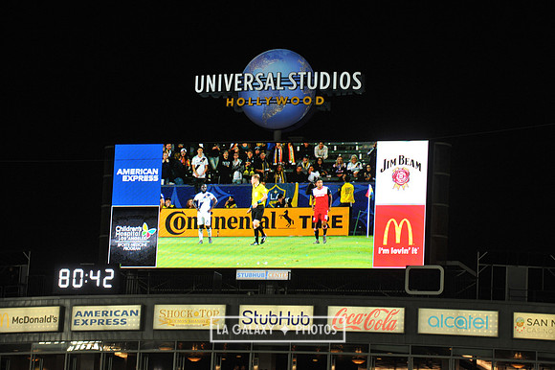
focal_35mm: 175
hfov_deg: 11.8
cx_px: 278
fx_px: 2696
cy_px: 185
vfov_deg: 7.8
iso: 1600
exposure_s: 1/200
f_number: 7.1
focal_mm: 175
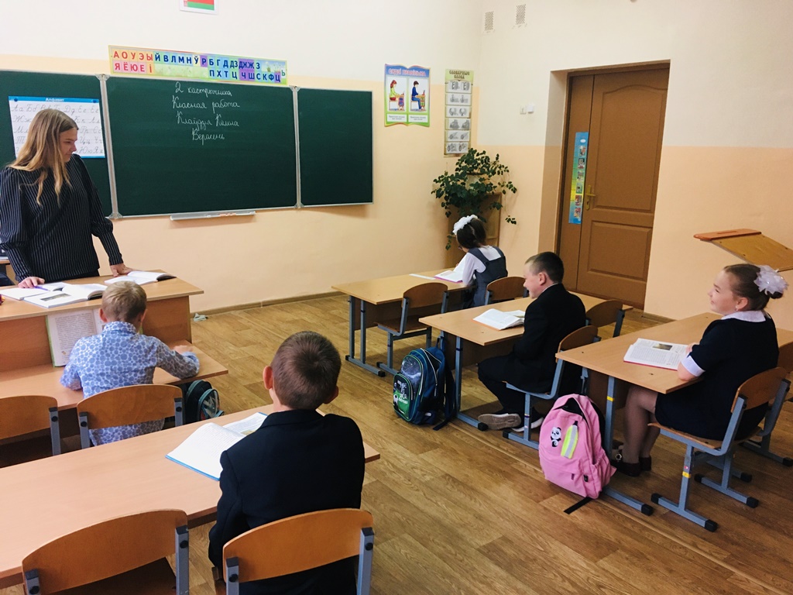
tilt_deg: -12.3
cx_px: 396
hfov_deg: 61.7
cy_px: 298
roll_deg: +0.0
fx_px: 664
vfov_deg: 48.2
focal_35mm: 29
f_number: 2.2
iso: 160
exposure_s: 1/33
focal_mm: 4.15
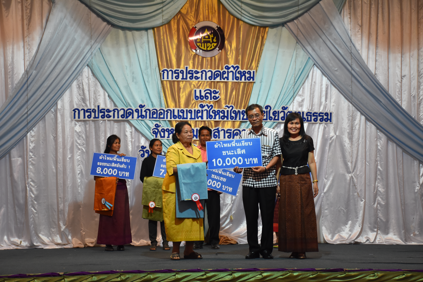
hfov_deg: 28.1
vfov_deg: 18.9
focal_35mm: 72
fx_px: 846
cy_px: 141
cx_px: 212
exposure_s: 1/60
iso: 1100
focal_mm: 48
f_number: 4.5
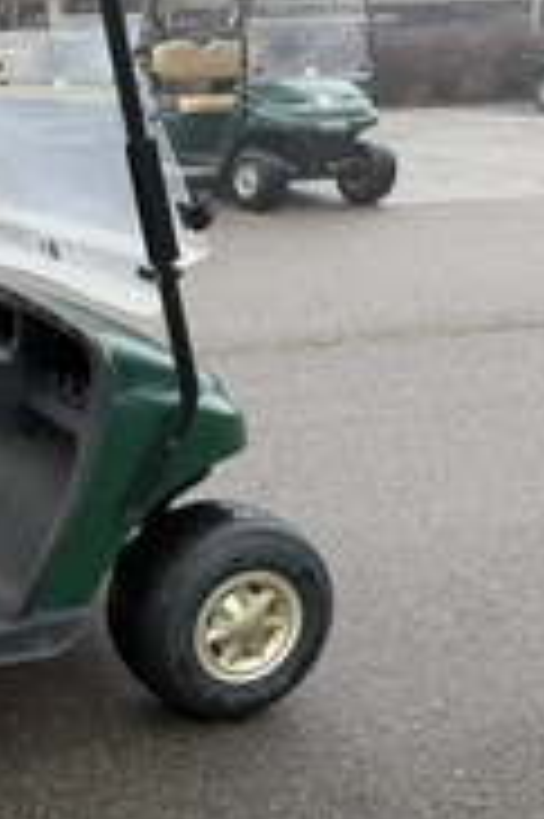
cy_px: 400
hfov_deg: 20.9
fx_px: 1249
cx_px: -270
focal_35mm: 55
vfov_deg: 36.3
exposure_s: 1/805
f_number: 1.78
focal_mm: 6.76
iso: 80
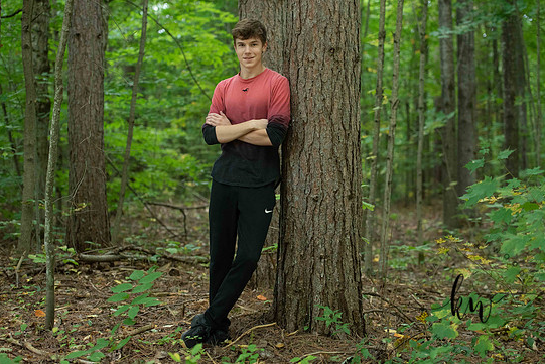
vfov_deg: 18.2
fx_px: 1136
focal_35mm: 75
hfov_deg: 27.0
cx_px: 274
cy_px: 170
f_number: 2.8
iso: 800
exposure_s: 1/200
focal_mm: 70
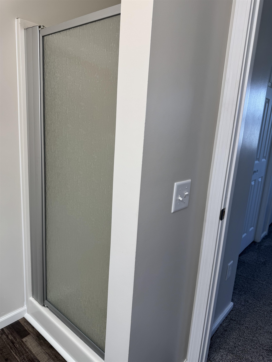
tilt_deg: -12.9
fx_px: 251
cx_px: 136
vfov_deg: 71.6
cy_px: 181
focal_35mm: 24
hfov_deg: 56.8
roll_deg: -3.6
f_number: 1.78
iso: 64
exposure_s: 1/170
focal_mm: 6.76
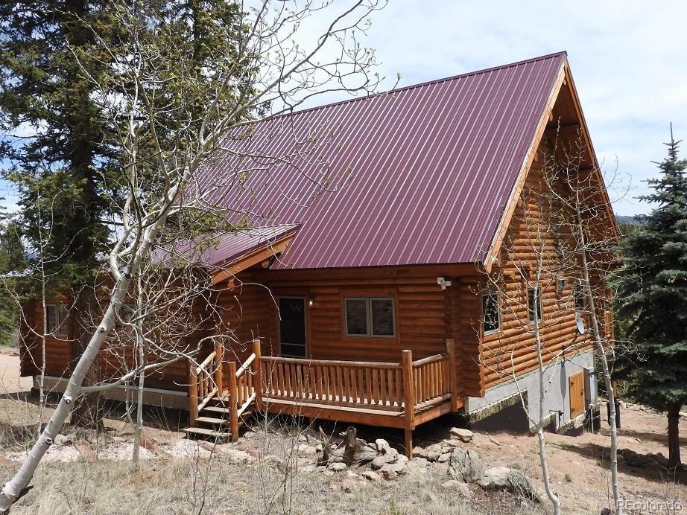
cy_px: 258
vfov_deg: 43.0
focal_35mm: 33
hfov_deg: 55.3
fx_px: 655
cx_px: 344
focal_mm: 5.9
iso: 100
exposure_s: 1/1000
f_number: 3.6
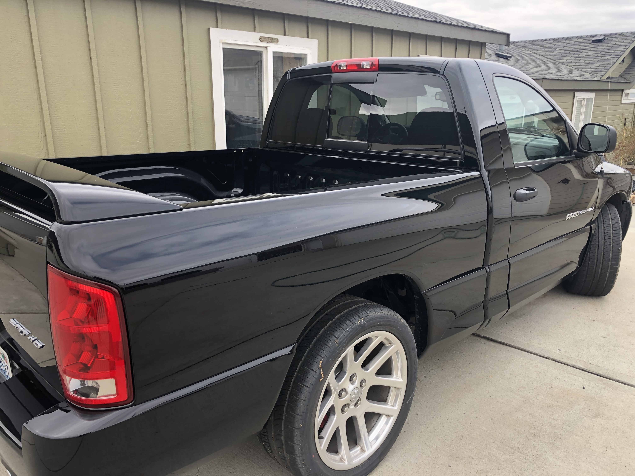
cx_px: 318
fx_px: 514
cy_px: 238
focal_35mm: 28
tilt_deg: -15.0
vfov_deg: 49.7
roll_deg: +0.2
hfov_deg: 63.4
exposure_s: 1/286
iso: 20
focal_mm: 4
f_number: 1.8
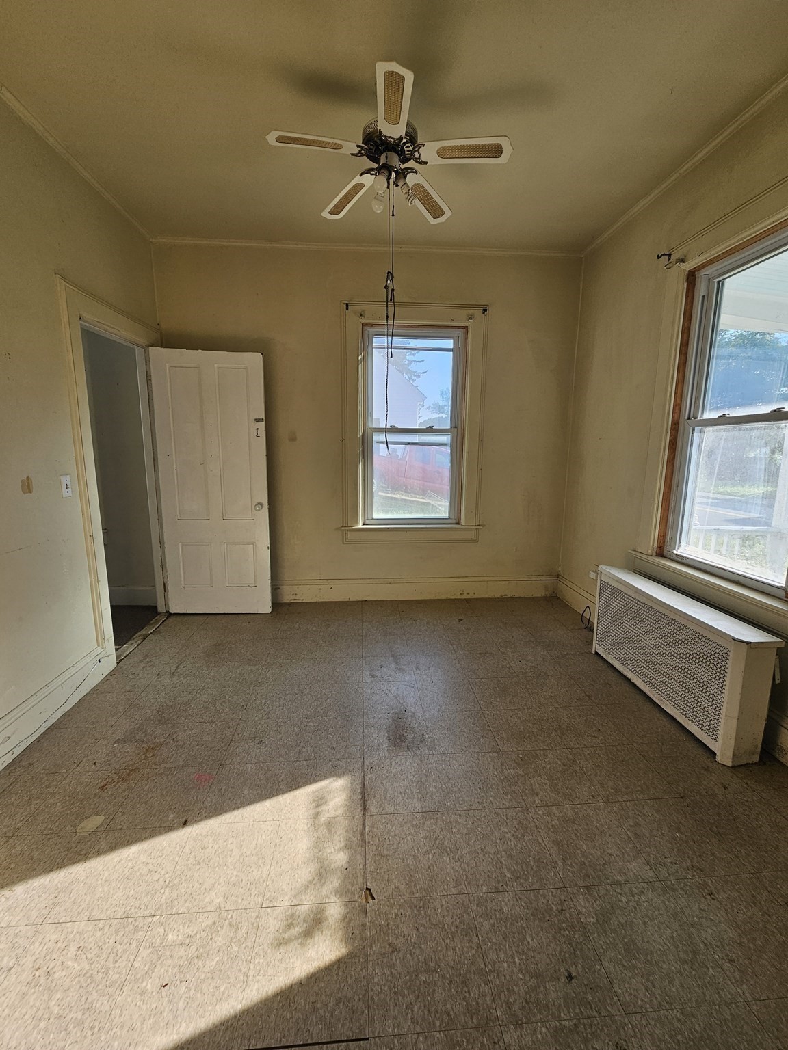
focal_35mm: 13
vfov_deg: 106.2
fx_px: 395
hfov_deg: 89.9
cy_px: 525
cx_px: 394
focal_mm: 2.2
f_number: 2.2
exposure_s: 1/120
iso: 50
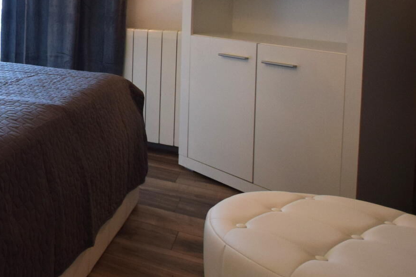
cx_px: -117
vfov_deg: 30.3
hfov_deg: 34.5
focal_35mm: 41
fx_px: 474
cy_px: -2
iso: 720
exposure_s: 1/60
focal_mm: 10
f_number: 4
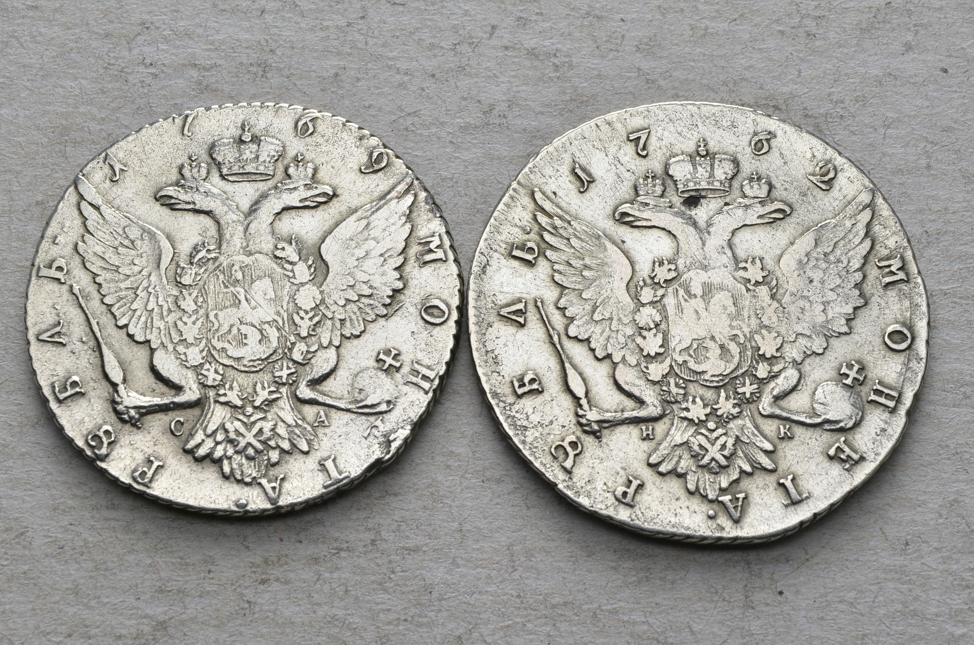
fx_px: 2106
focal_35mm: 78
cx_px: 487
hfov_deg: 26.0
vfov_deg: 17.4
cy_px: 322
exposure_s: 1/250
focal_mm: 52
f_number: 14
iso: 400
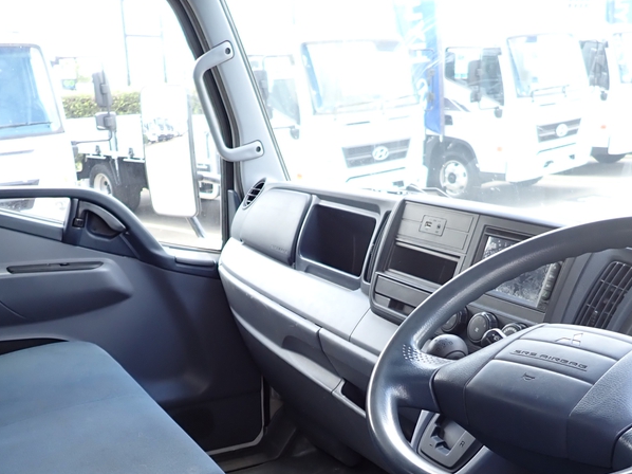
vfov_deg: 32.4
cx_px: 312
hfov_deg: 43.9
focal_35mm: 43
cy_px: 396
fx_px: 785
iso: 100
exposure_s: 1/125
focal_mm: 4.5
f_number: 2
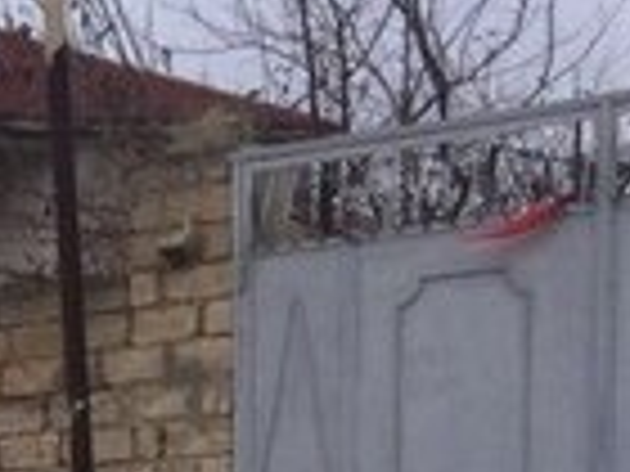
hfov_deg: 12.8
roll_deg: +3.8
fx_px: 2493
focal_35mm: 137
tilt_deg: -11.6
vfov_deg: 9.8
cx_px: -580
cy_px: 1059
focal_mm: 4.15
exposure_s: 1/33
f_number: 2.2
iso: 50
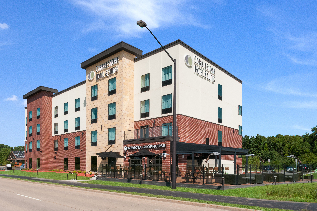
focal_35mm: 22
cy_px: 110
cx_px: 161
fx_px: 194
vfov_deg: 57.2
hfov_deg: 78.6
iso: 320
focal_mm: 14
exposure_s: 1/1000
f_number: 8
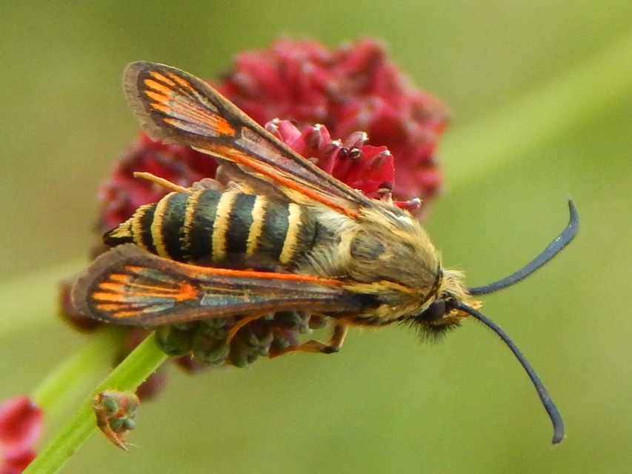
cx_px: 316
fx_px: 2082
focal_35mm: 114
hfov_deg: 17.3
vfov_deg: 13.0
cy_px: 237
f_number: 4.6
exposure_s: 1/30
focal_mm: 20.5
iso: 320
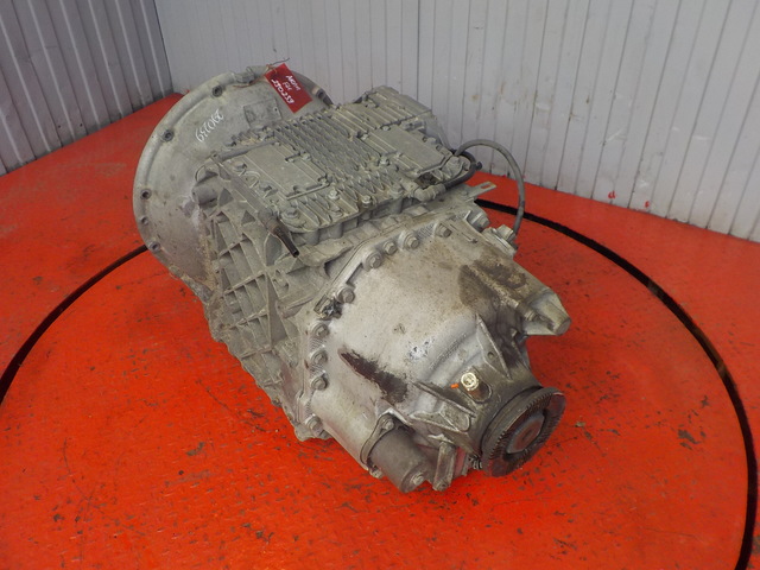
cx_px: 380
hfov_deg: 60.0
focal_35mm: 30
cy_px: 285
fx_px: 659
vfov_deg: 46.8
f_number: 3.3
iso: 125
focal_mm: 4.1
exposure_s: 1/125
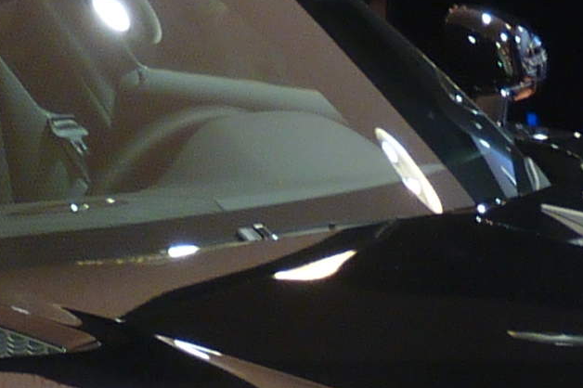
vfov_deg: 7.4
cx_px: 253
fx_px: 2897
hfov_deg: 11.5
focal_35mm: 179
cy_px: 697
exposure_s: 1/5
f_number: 2.8
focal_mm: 4.8
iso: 100
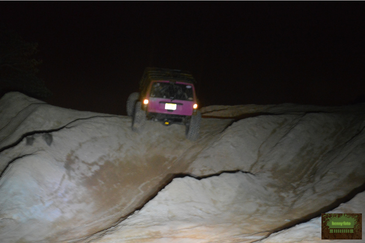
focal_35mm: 33
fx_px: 334
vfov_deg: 39.9
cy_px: 122
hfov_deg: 57.3
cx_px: 182
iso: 500
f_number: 4
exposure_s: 1/60
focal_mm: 22
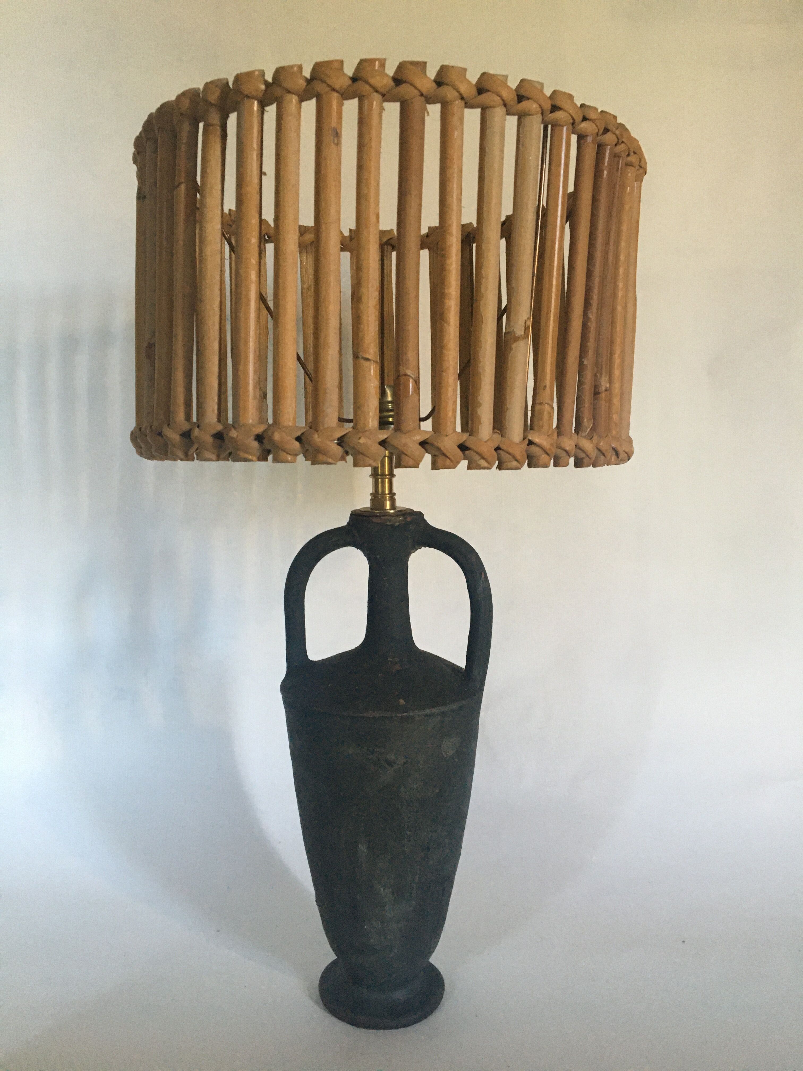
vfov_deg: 61.7
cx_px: 402
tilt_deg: -5.1
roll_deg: -0.2
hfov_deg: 48.2
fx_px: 897
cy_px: 536
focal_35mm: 29
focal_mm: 4.15
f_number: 2.2
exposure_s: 1/20
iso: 200
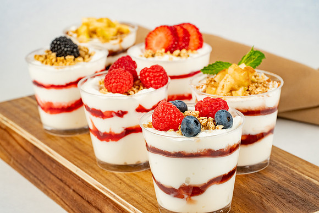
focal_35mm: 90
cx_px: 160
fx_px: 798
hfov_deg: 22.6
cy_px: 106
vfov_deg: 15.2
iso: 800
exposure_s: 1/200
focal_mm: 90
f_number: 11
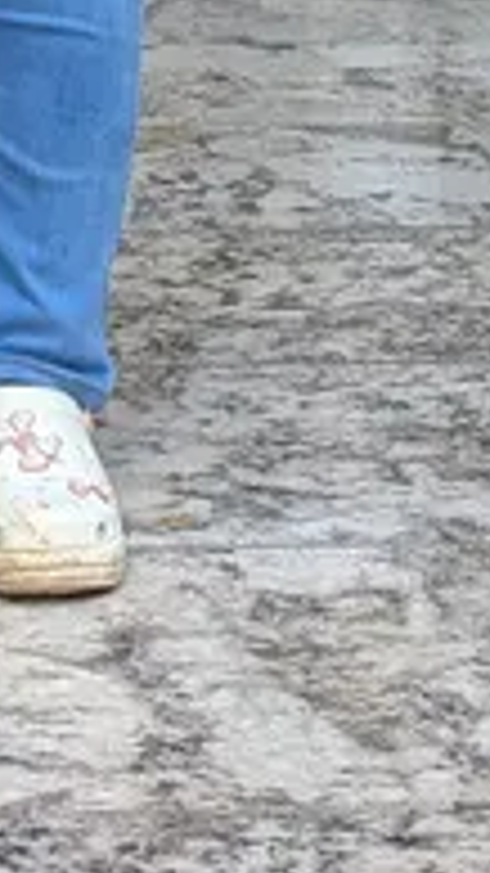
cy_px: -706
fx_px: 3121
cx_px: -315
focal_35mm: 135
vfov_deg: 14.1
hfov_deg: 8.7
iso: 27
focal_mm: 4.53
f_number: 1.7
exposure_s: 1/443
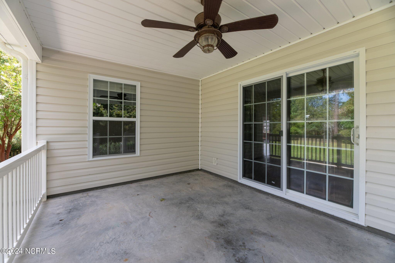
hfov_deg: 104.3
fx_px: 154
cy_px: 132
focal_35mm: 14
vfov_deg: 81.2
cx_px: 198
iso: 400
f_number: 9
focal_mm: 14
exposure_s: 1/80
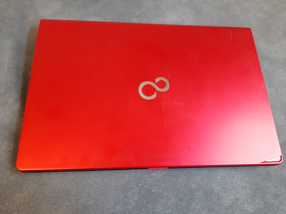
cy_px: 107
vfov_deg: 54.9
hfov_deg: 69.4
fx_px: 207
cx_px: 143
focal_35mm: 25
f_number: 2
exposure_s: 1/25
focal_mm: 4.6
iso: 500
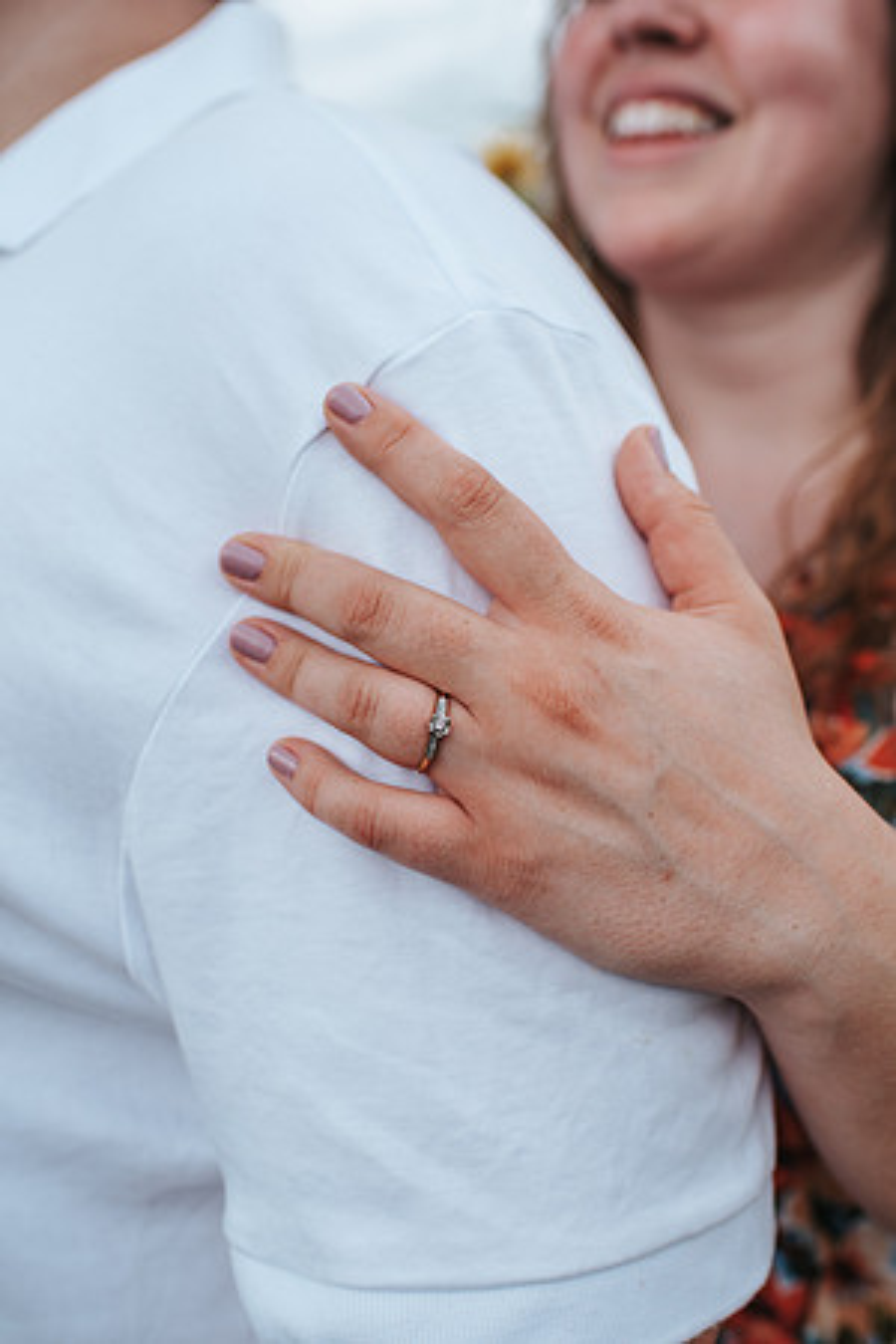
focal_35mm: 35
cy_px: 672
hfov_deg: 37.9
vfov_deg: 54.4
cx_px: 448
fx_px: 1307
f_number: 3.2
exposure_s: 1/800
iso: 100
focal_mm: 35
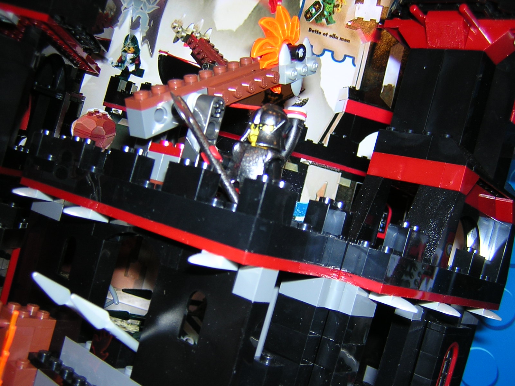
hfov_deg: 51.4
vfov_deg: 39.7
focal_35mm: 36
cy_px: 193
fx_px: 536
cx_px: 258
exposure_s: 1/60.1
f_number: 2.6
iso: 100
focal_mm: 4.7
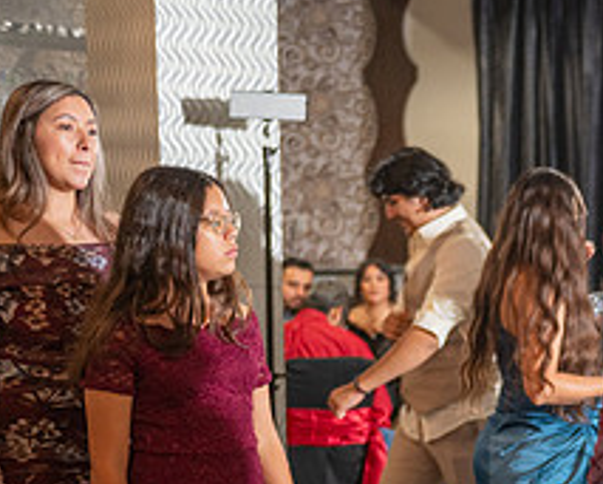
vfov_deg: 15.6
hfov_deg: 18.6
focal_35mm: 97
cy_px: 502
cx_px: 736
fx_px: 1733
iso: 800
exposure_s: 1/125
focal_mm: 38
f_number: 2.8
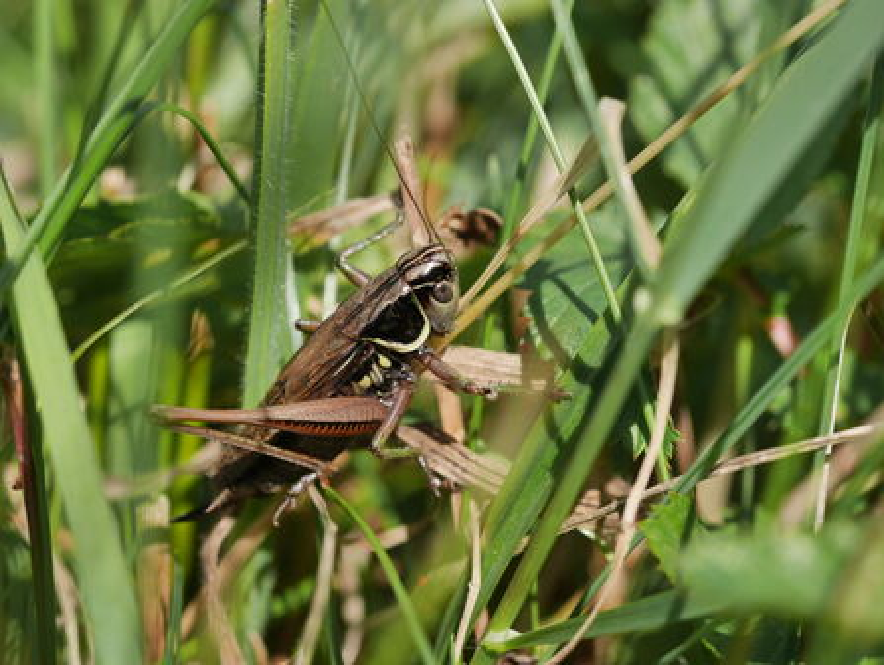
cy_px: 332
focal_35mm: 120
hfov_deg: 16.4
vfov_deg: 12.4
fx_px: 3067
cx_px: 442
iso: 200
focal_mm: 60
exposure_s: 1/500
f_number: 5
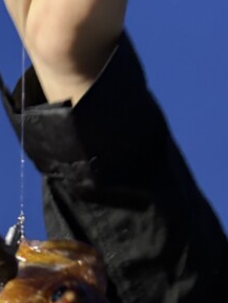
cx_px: -32
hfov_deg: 15.9
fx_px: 790
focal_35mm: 90
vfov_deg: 18.4
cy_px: 497
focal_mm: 5.96
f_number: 1.6
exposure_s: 1/30
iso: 640
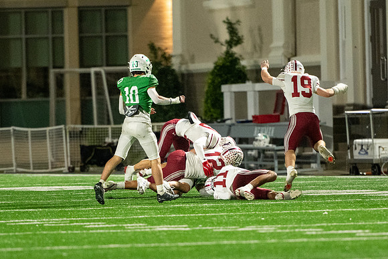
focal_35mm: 383
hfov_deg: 5.4
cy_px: 189
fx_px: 4129
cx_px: 172
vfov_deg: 3.6
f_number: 2.8
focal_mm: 200
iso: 6400
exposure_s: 1/800
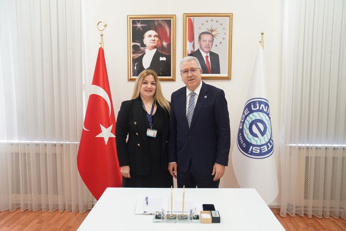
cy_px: 116
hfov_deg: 60.3
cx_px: 173
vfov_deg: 42.3
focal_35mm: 31
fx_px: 298
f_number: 3.2
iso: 1600
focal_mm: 31
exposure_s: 1/125
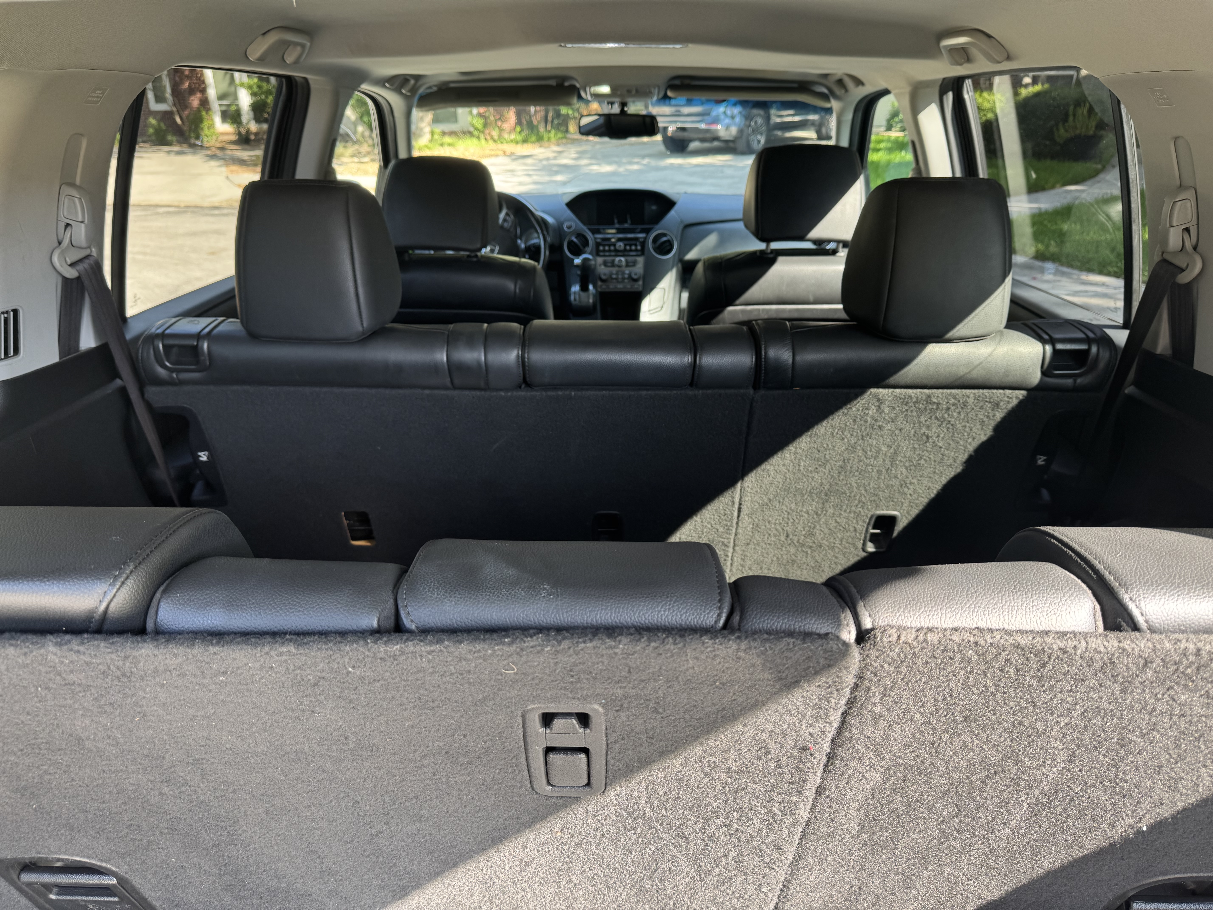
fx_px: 841
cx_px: 606
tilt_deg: -24.8
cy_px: 455
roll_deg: +0.7
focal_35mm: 24
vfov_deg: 56.8
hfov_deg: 71.6
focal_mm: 6.76
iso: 80
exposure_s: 1/121
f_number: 1.78
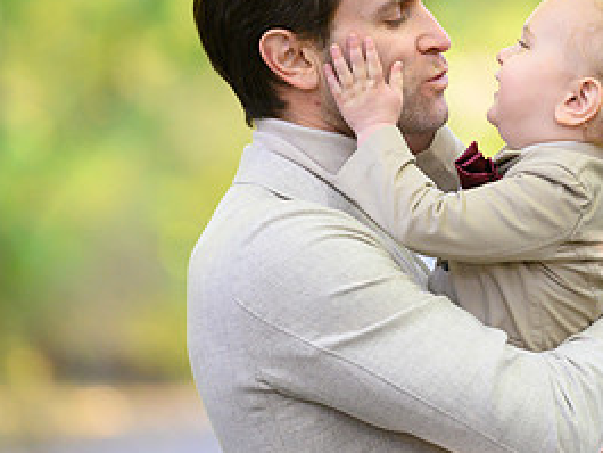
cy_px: 96
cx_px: 526
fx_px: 7337
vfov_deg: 3.5
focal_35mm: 421
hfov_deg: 4.7
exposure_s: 1/200
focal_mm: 200
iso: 1600
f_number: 3.2
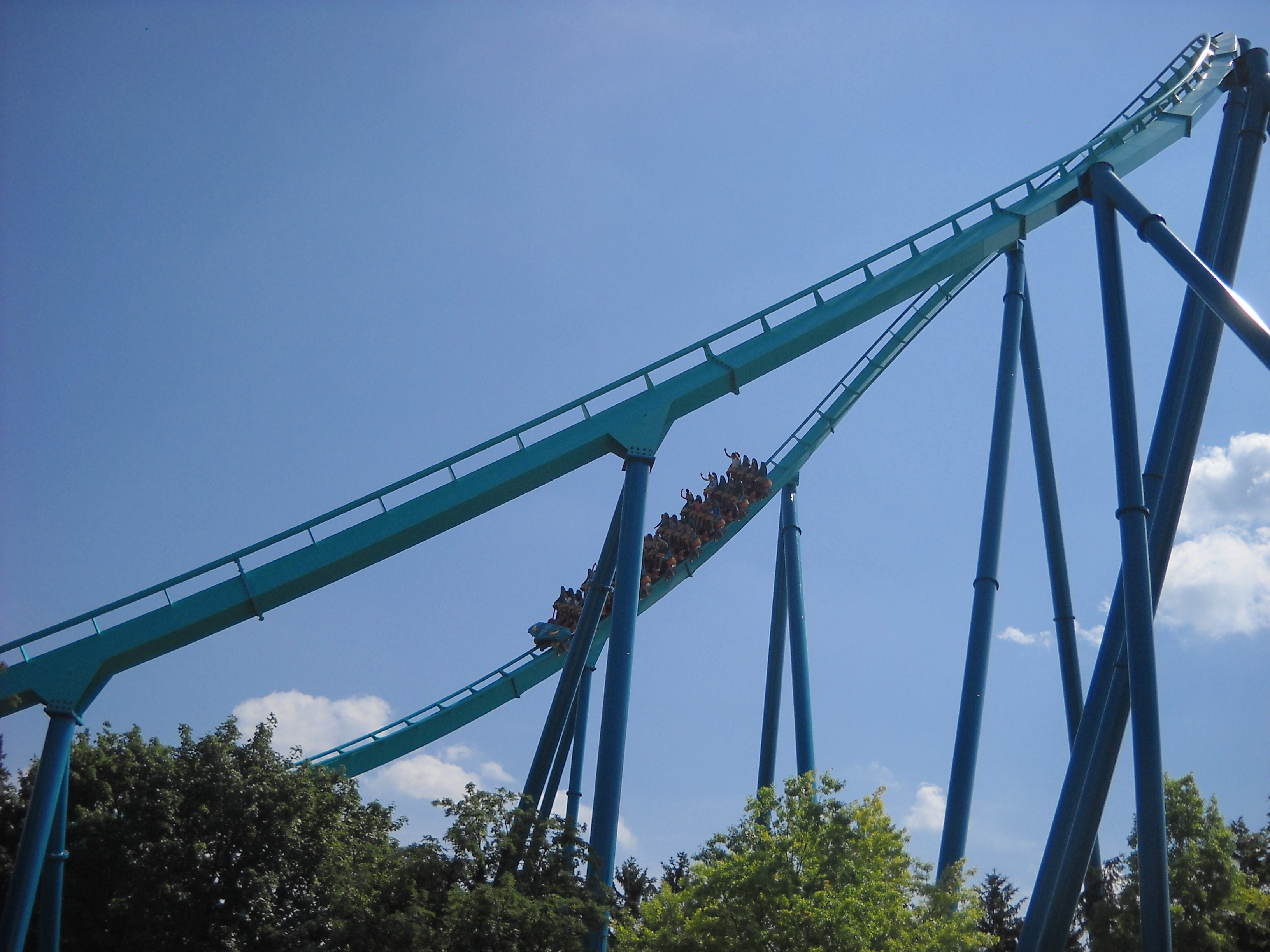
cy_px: 476
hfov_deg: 45.8
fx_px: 1504
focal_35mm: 41
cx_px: 635
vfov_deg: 35.1
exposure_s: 1/676
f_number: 5.5
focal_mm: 6.72
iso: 64
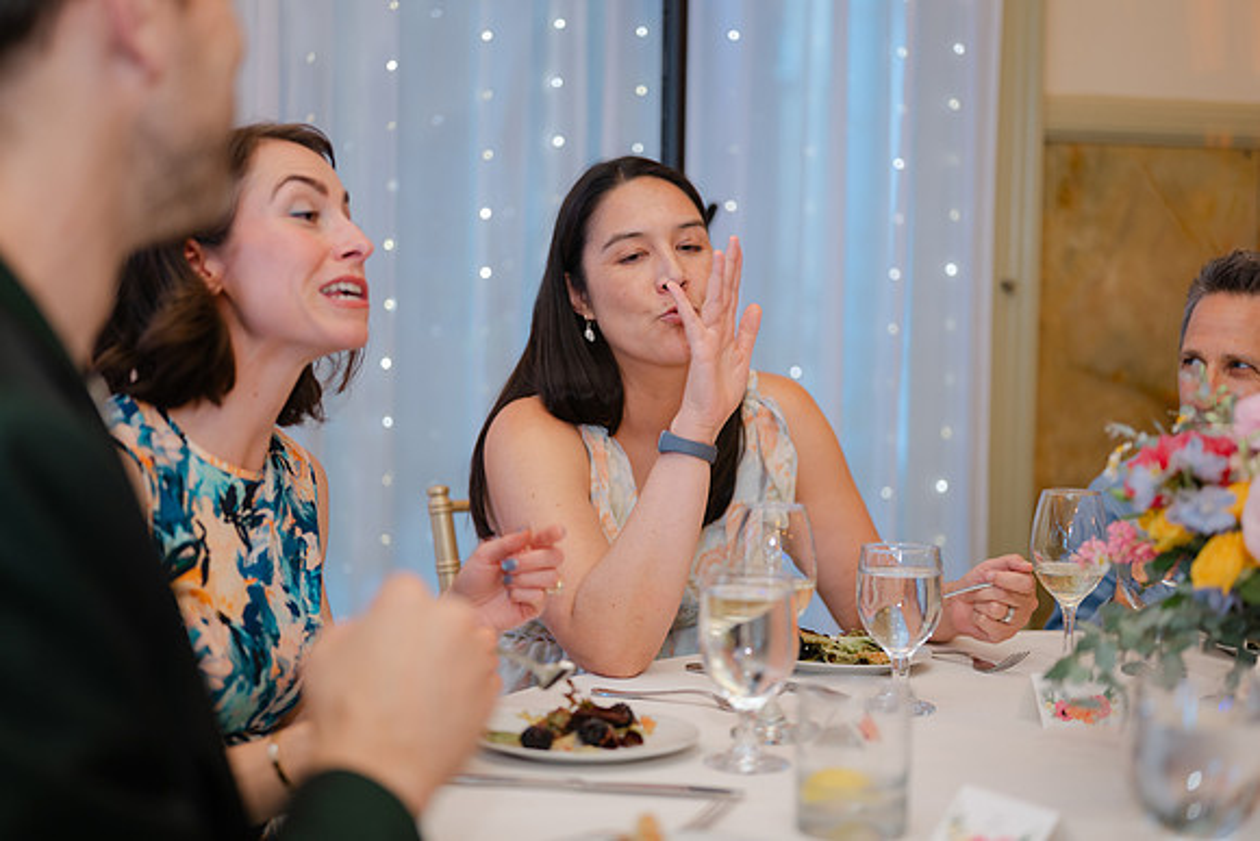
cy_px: 420
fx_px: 1782
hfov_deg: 38.9
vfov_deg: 26.5
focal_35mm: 51
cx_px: 630
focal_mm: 50
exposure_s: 1/100
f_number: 1.8
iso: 320
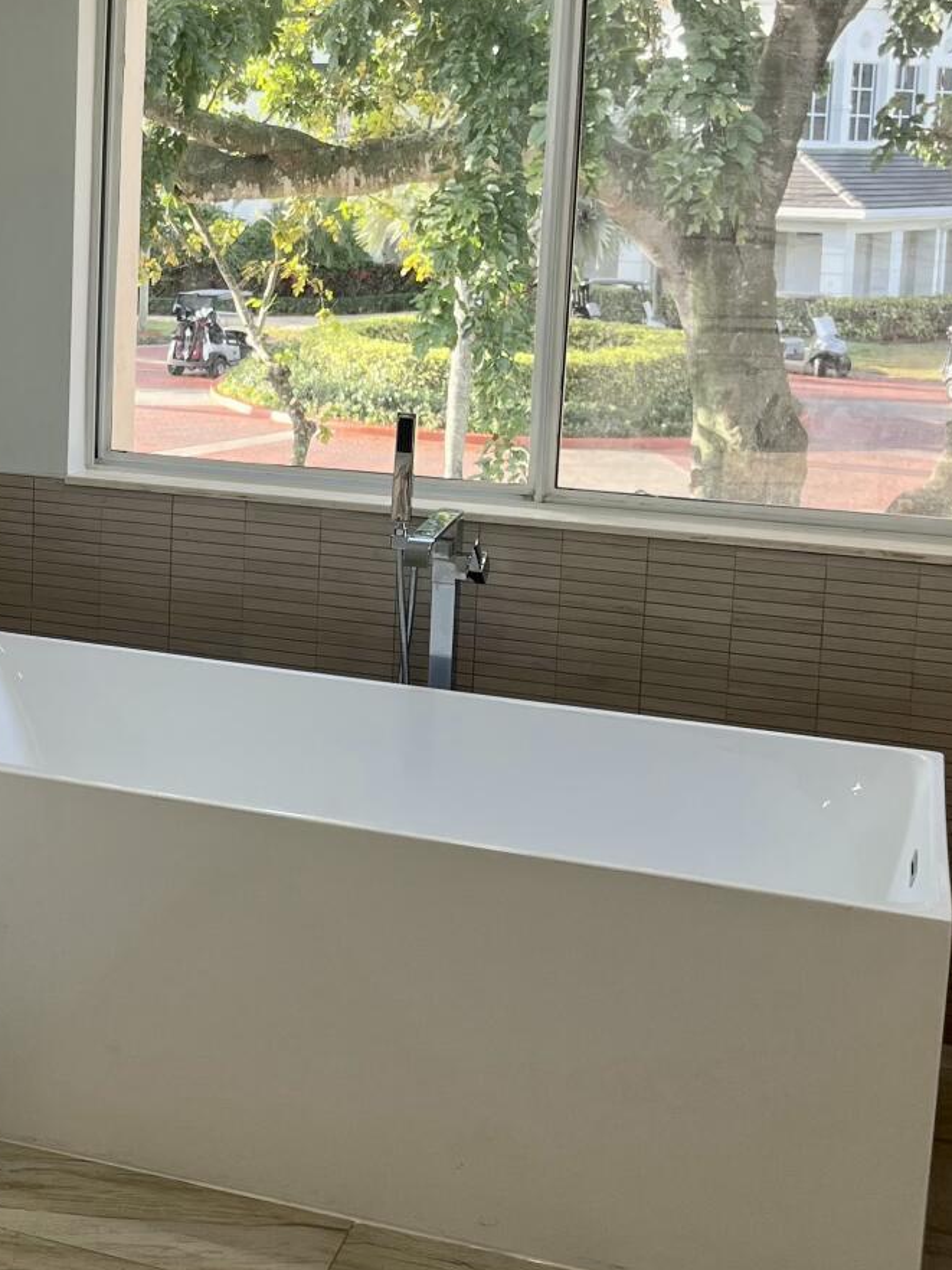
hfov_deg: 23.5
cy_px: 370
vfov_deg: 32.3
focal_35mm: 59
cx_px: -48
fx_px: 2163
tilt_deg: -6.8
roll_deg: -0.4
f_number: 1.6
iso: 40
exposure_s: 1/122
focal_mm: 5.1
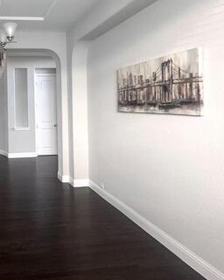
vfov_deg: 63.2
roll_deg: +1.6
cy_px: 106
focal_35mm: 27
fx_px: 224
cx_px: 9
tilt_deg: +0.7
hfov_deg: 46.1
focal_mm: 2.22
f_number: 2.2
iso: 500
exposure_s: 1/60
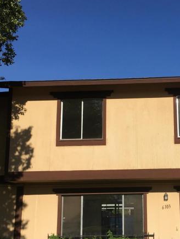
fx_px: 353
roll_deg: -0.1
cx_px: 145
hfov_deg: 28.0
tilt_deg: +11.3
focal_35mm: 51
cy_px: 142
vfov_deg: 37.4
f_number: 2.2
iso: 25
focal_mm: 4.15
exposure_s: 1/2653
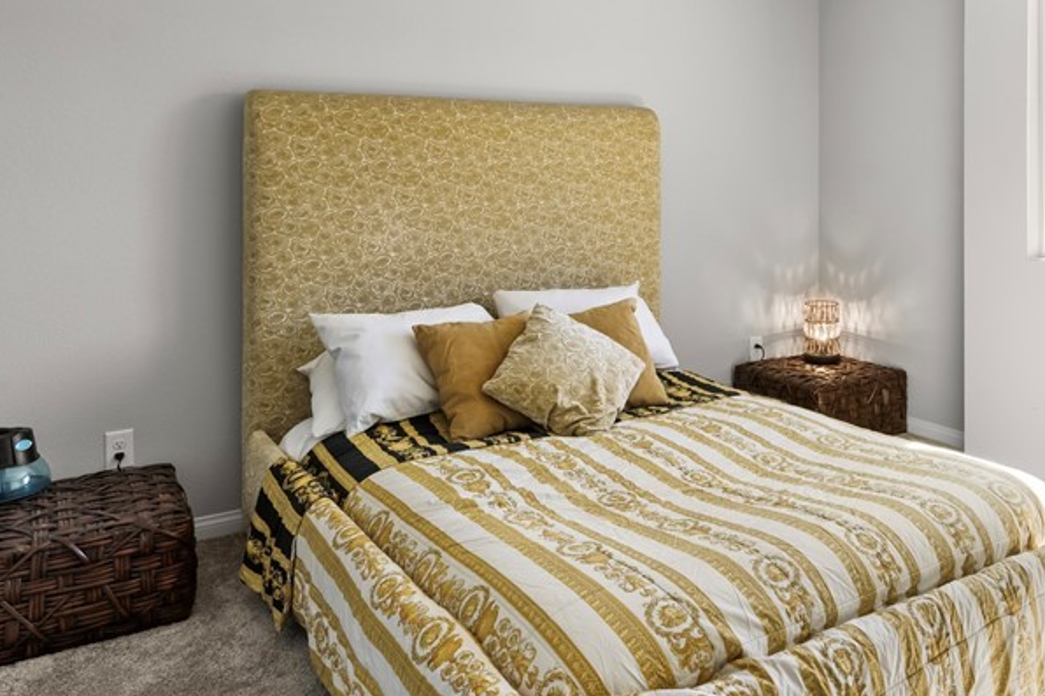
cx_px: 680
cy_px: 168
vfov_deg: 41.0
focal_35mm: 31
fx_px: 900
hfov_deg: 59.2
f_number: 8
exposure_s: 1/60
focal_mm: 17
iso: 500
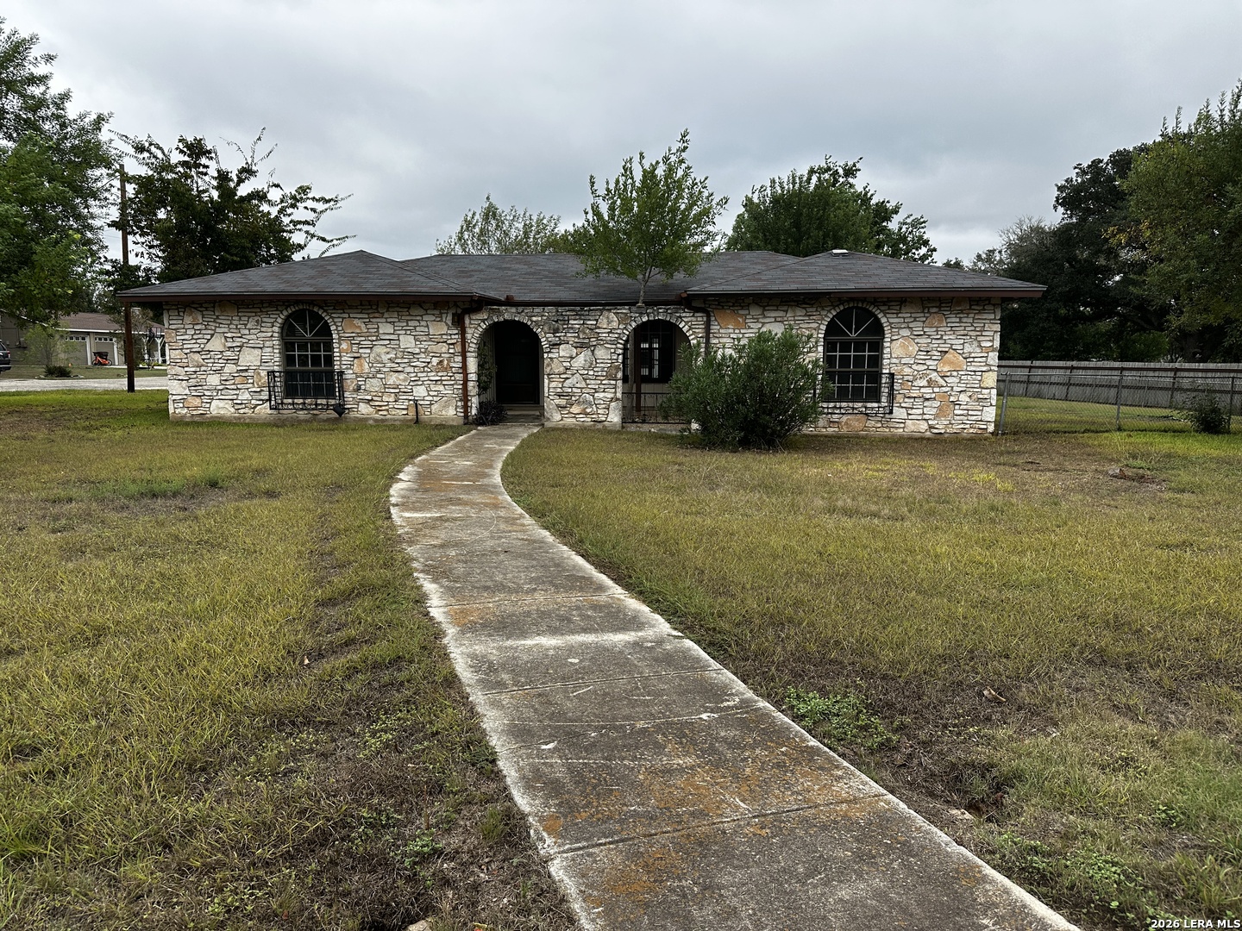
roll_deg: +0.5
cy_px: 466
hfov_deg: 71.6
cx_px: 621
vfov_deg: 56.8
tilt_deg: -5.8
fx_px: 861
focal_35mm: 24
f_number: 1.78
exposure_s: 1/2809
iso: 80
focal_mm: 6.86
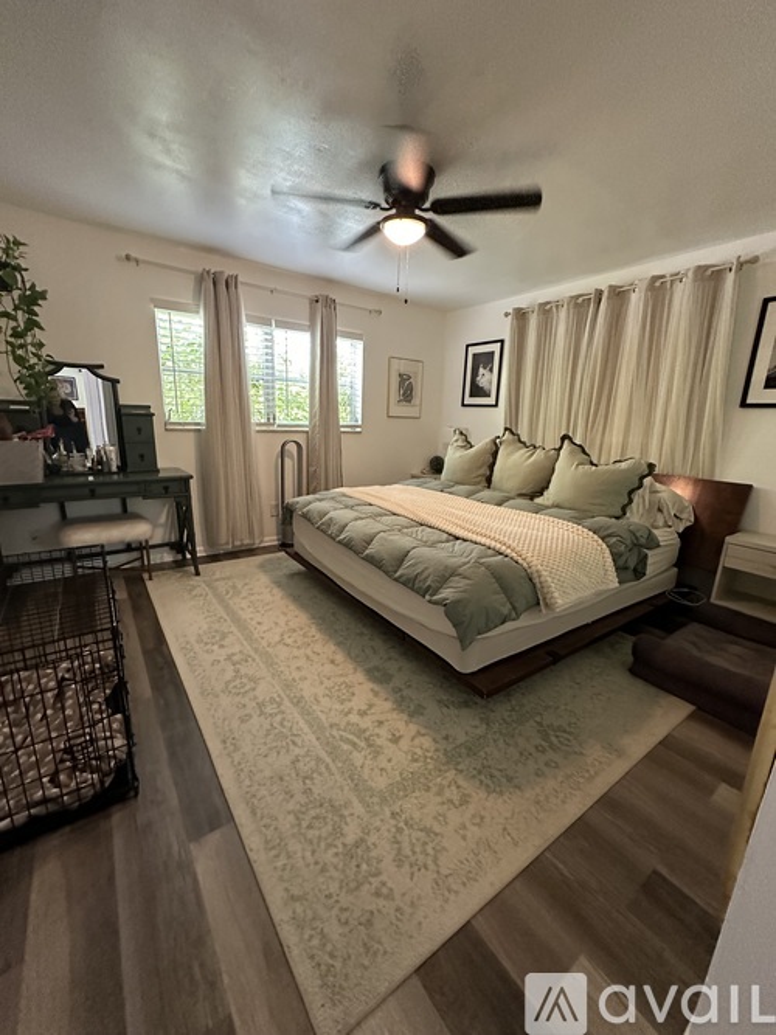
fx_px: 419
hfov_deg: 85.7
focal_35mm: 14
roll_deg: -4.0
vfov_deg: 102.1
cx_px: 388
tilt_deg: -10.7
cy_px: 518
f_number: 2.2
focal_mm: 2.22
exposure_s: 1/60
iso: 500
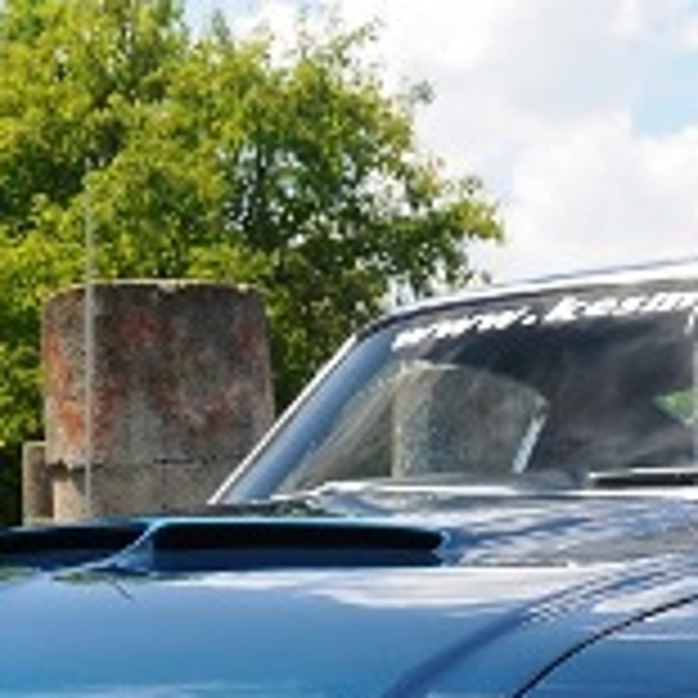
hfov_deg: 15.0
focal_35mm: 116
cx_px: 297
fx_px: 2646
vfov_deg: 14.8
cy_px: 664
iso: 200
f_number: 6.3
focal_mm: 22
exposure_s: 1/160
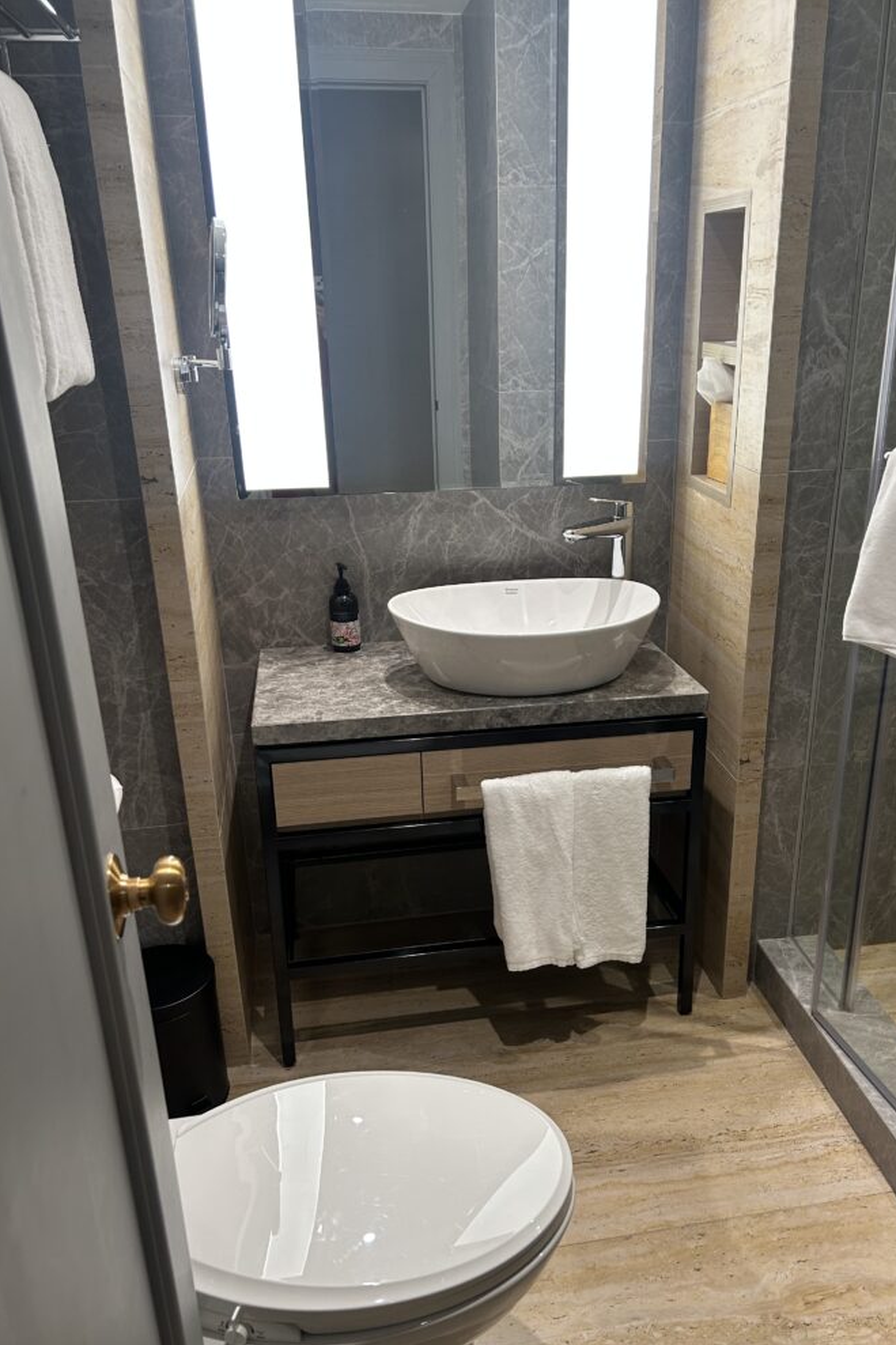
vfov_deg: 65.5
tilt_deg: -22.7
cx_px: 518
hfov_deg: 46.2
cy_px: 695
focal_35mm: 28
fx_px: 1046
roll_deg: +0.9
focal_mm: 5.7
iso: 80
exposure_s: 1/100
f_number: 1.5
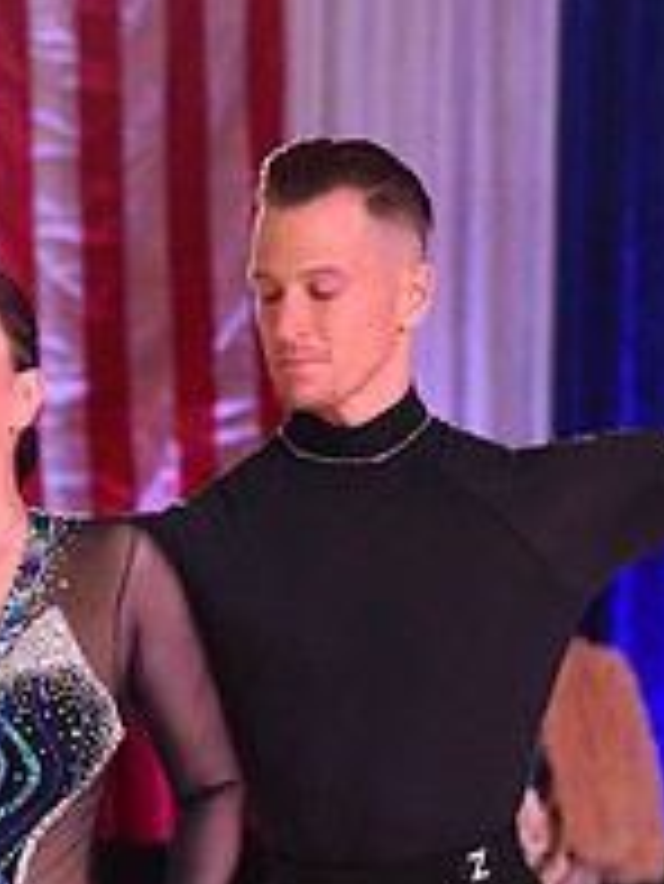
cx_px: 159
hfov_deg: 5.5
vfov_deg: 7.3
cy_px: 1185
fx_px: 6872
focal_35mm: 269
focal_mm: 95
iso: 2500
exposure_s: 1/320
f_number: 5.6
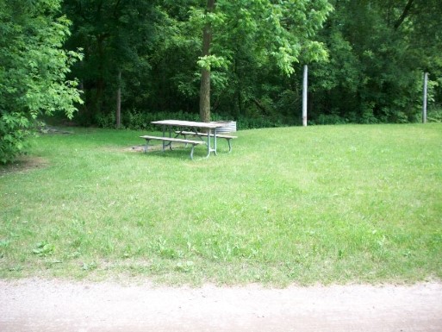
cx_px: 221
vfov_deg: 38.7
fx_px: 473
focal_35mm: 37
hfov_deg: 50.1
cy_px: 166
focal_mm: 6.2
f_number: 2.8
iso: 80
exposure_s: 1/107
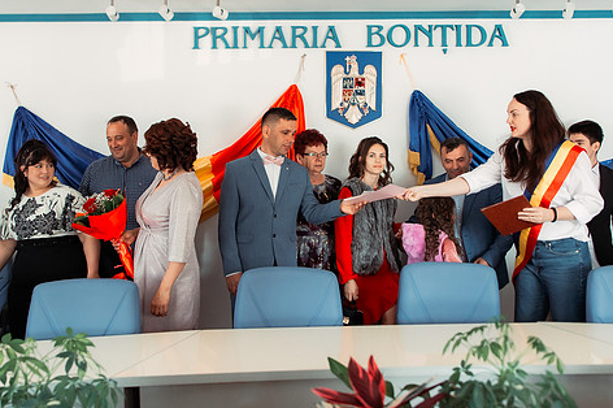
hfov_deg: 50.7
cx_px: 290
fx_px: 647
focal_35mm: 38
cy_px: 162
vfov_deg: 34.9
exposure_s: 1/125
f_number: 3.2
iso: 1600
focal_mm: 24
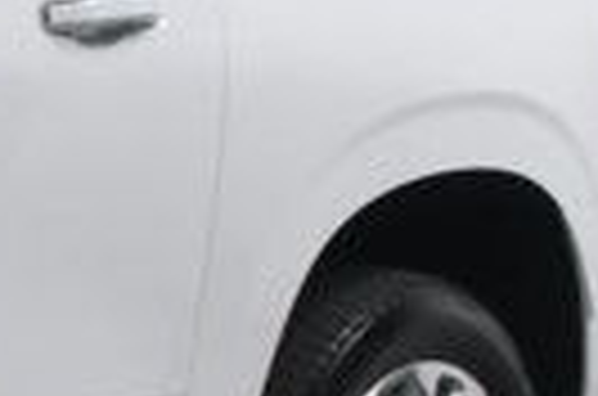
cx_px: -1286
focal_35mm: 278
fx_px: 4607
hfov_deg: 6.6
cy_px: 396
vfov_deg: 4.9
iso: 100
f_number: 13
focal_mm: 24
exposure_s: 1/160
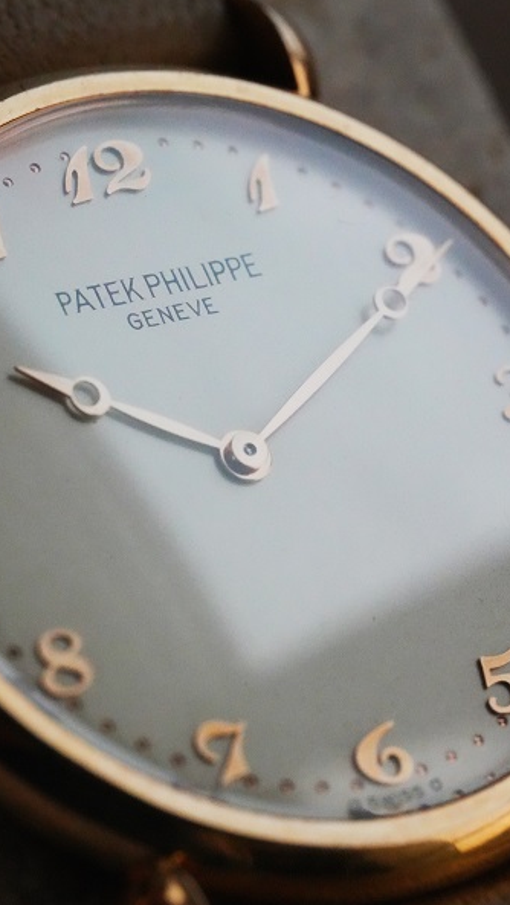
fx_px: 3122
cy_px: 427
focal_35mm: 130
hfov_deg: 9.3
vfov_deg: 16.5
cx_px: 217
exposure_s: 1/250
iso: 12800
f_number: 11
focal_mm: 105
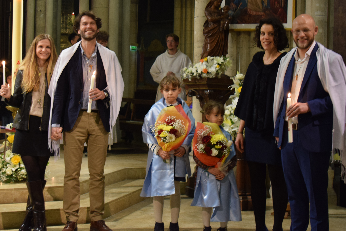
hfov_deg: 30.1
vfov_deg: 20.3
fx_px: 644
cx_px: 164
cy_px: 100
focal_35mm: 67
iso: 1000
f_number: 4.8
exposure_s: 1/15
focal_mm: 38
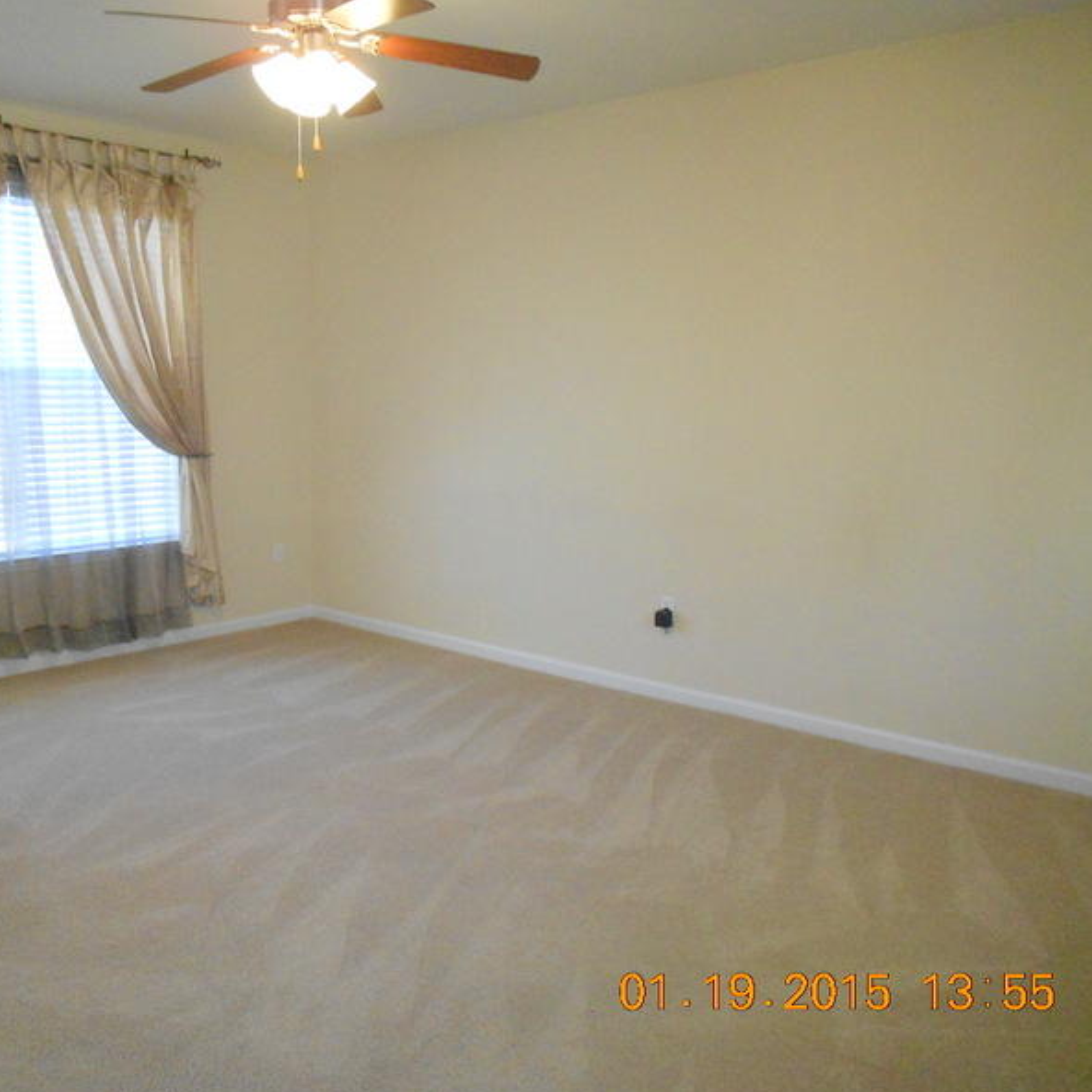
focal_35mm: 31
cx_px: 400
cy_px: 551
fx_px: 1106
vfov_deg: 52.5
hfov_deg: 51.9
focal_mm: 4.6
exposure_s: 1/60
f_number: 3.2
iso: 400
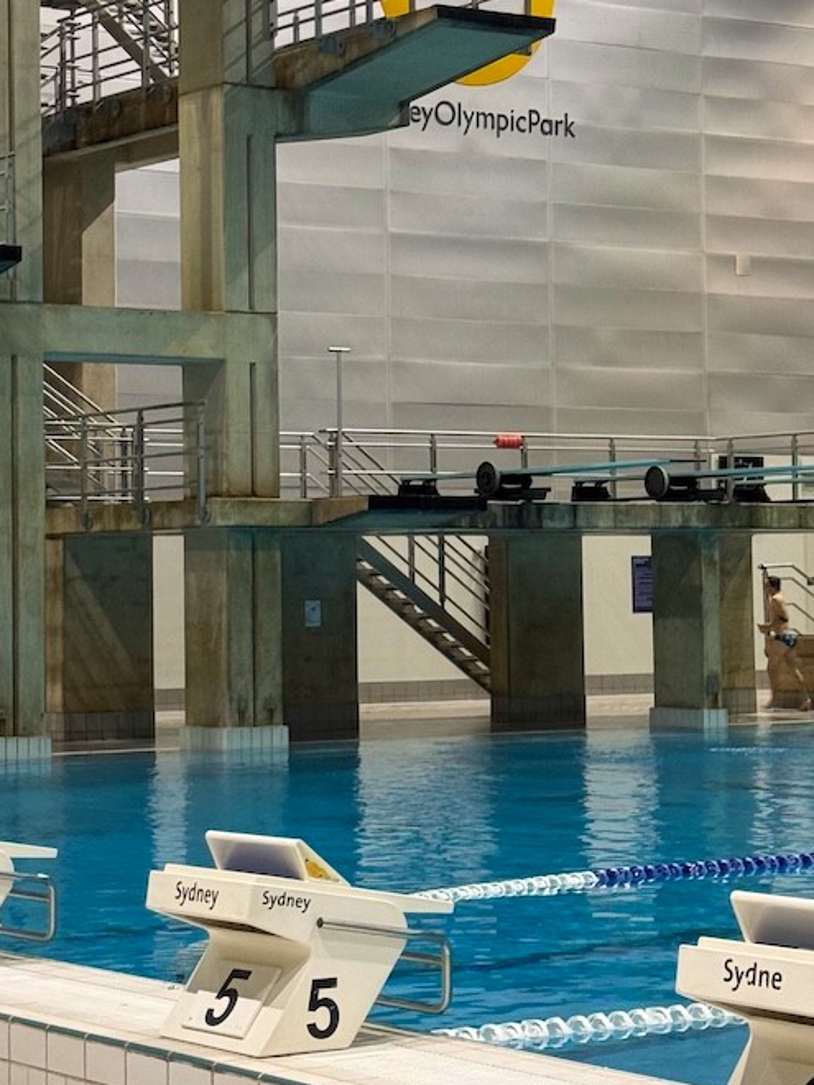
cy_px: 427
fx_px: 3041
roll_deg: +0.9
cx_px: 312
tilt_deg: +4.2
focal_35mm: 97
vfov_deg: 20.2
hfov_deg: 15.2
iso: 100
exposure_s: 1/50
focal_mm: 6.76
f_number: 1.78
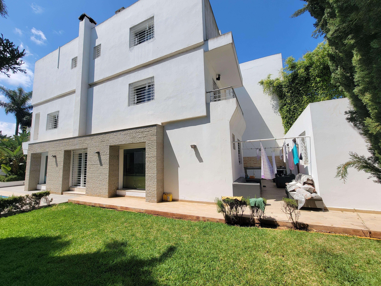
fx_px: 143
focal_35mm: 13
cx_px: 190
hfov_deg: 106.2
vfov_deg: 89.9
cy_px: 143
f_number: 2.2
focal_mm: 2.2
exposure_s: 1/1780
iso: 50
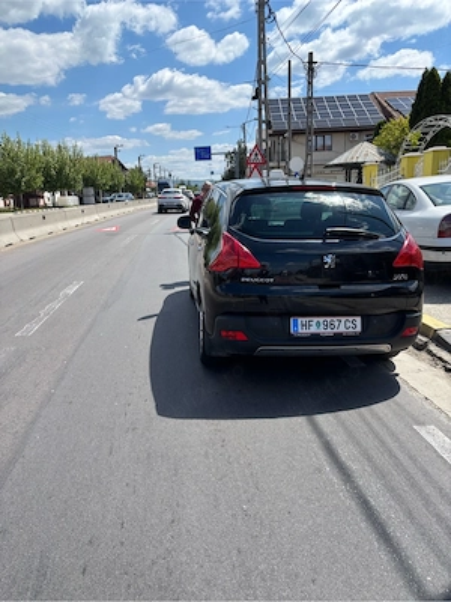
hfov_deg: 53.1
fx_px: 452
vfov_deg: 67.3
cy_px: 301
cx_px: 226
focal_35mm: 26
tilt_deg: -13.0
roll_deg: +2.0
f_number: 1.6
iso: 50
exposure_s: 1/3205
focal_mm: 5.96
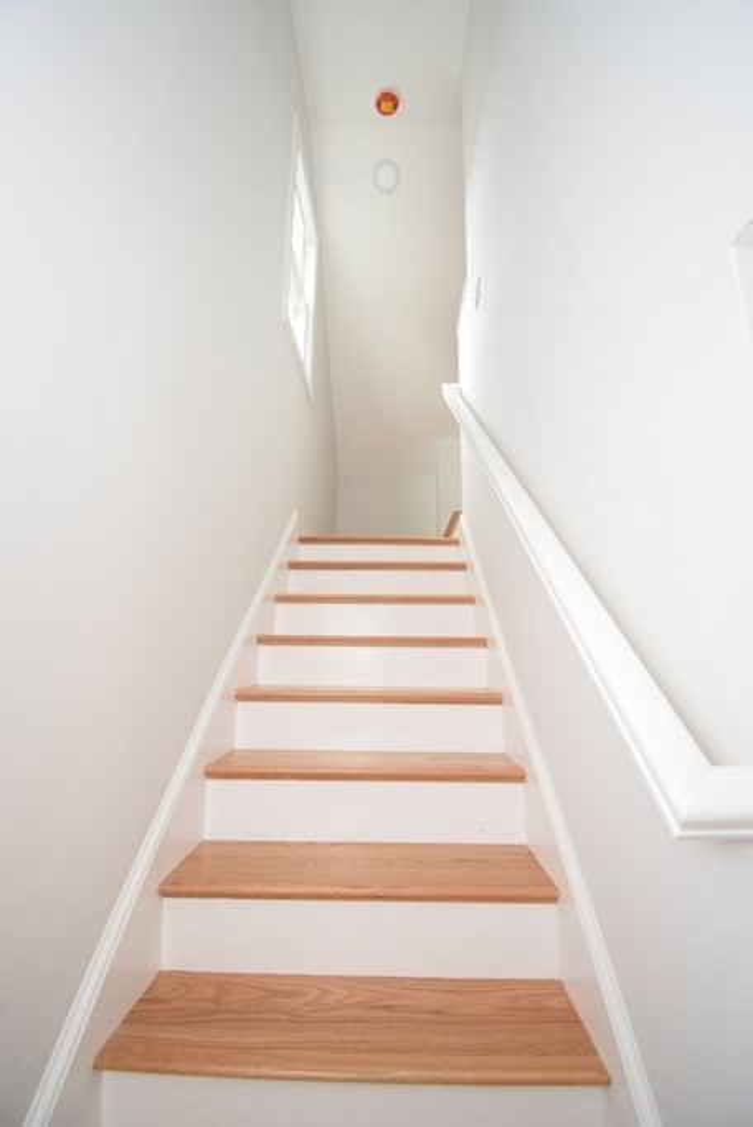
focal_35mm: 15
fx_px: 470
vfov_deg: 100.4
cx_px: 376
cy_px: 564
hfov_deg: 77.4
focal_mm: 10
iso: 800
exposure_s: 1/125
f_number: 5.6
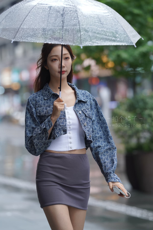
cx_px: 76
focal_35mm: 135
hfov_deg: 10.2
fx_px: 861
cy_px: 115
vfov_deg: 15.2
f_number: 2.8
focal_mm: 135
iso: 400
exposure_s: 1/800
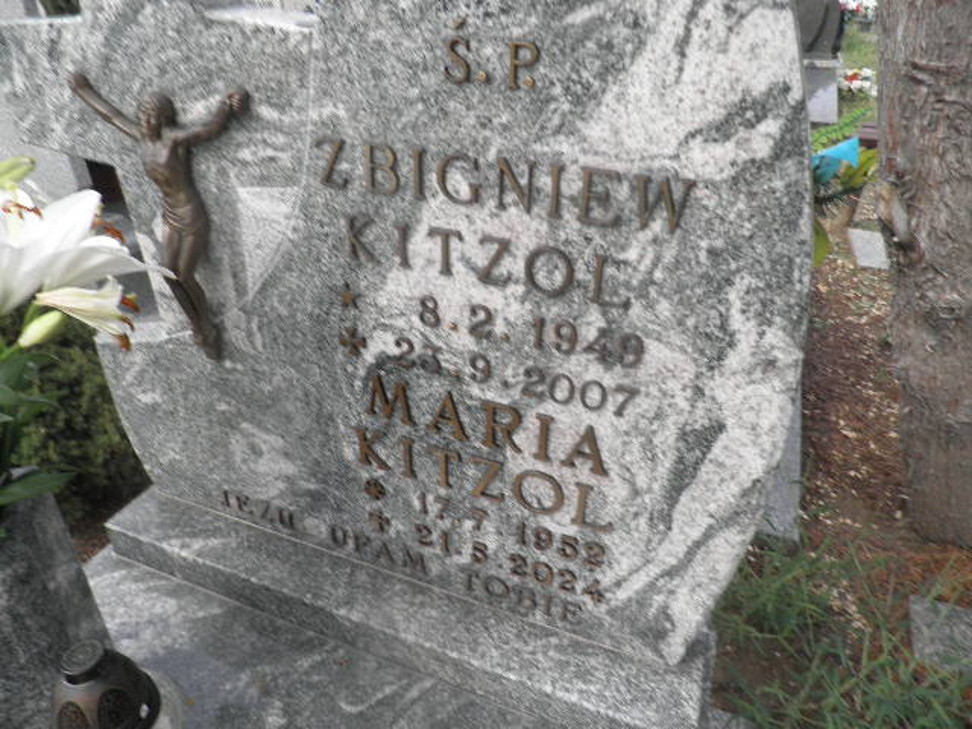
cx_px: 486
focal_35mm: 24
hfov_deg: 71.6
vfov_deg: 56.8
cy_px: 364
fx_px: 674
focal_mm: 4.3
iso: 64
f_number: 8.3
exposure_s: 1/80
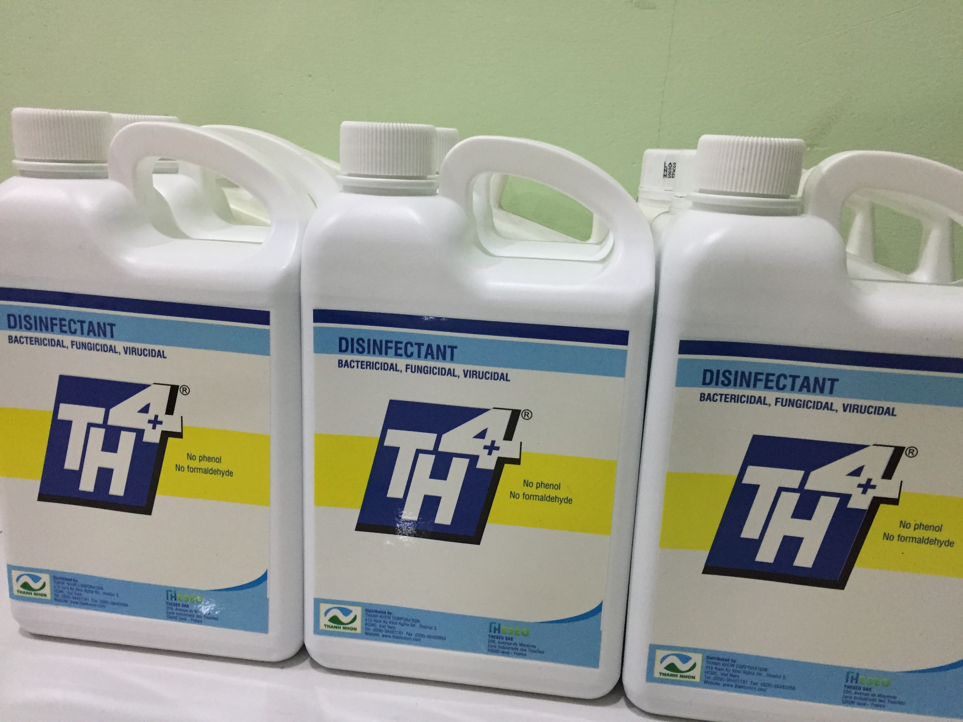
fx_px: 807
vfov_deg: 48.2
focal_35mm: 29
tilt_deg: -14.4
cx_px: 482
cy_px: 361
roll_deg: -2.2
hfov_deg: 61.7
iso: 200
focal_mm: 4.15
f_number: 2.2
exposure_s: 1/33
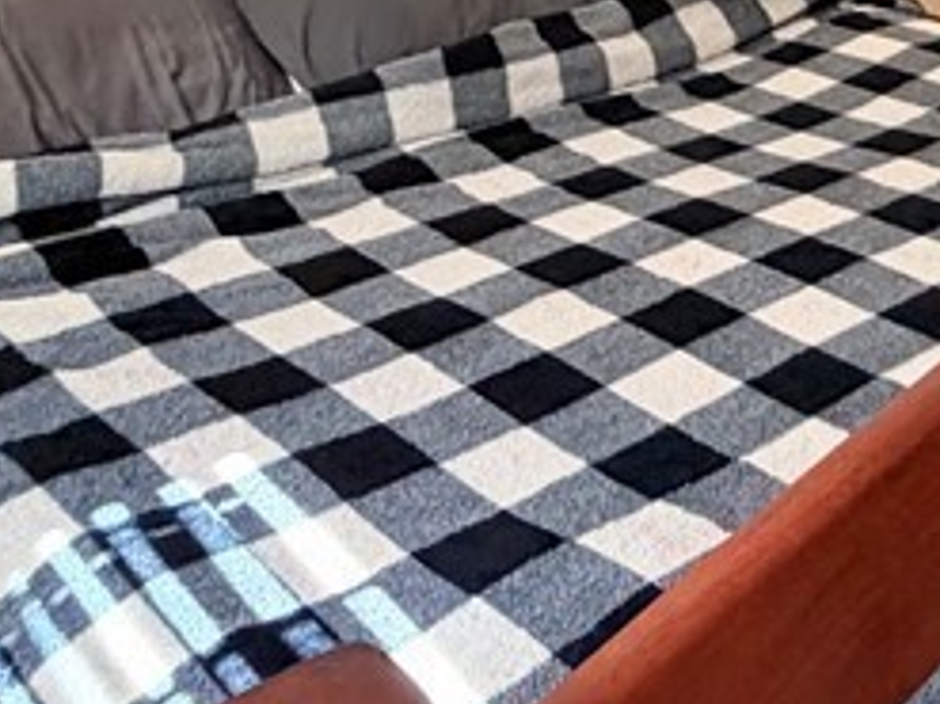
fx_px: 1574
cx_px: 860
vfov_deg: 22.1
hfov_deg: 31.6
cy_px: -259
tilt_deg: -5.8
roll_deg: -0.2
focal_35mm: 58
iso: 320
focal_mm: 2.22
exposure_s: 1/120
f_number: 2.2
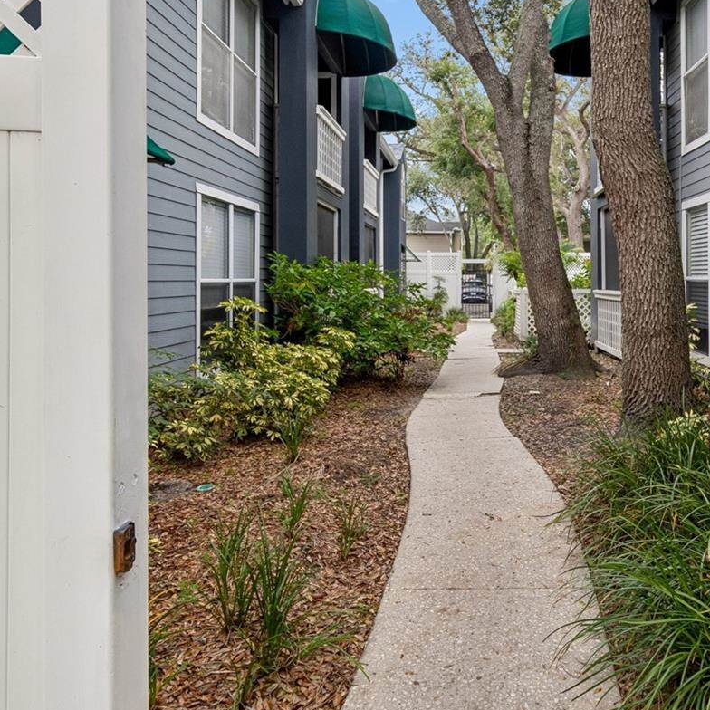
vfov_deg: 60.0
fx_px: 603
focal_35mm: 26
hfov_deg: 59.4
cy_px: 256
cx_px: 477
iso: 100
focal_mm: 10
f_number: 7.1
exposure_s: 1/25
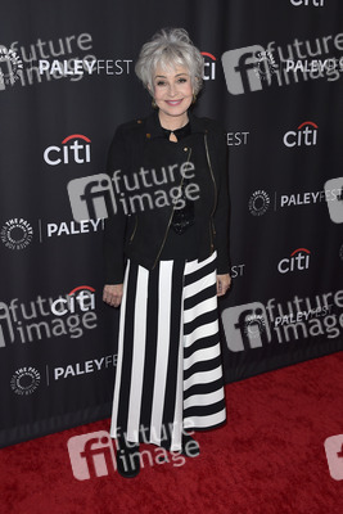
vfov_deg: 53.1
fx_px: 514
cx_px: 172
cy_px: 257
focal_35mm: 36
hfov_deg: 36.9
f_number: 6.3
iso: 320
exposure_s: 1/200
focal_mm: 36
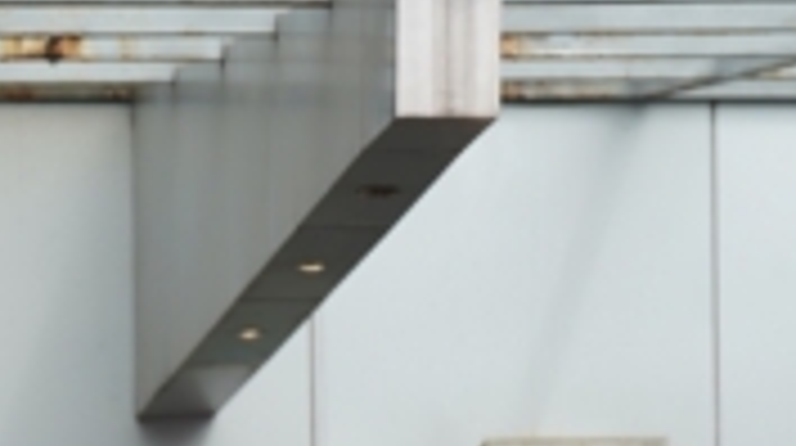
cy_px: 919
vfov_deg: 2.5
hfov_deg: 4.6
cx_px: -117
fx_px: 9970
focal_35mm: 473
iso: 160
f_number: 2.8
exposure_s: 1/1250
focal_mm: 104
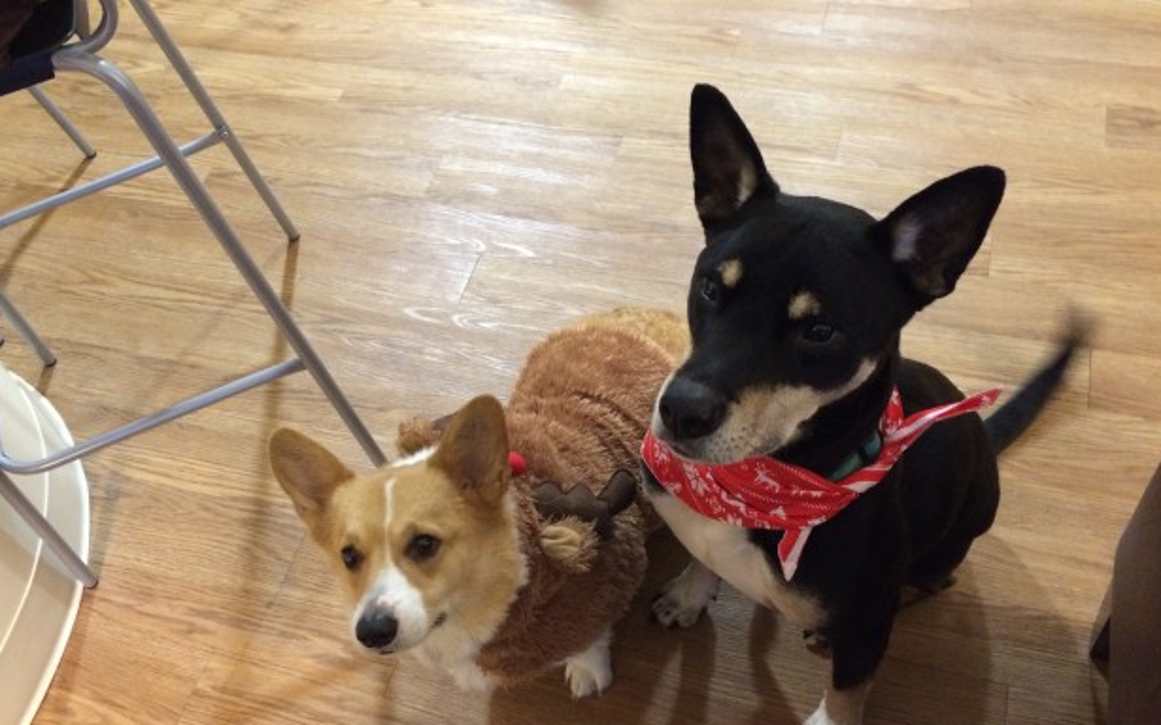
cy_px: 391
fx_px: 1012
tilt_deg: -56.8
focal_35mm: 32
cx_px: 563
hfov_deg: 59.7
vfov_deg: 39.4
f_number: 2.2
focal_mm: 4.15
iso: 320
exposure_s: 1/15
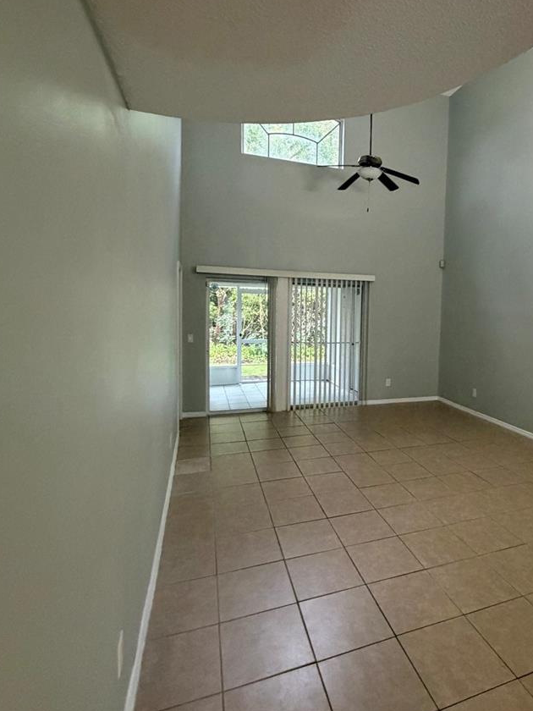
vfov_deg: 81.7
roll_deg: -2.0
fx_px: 411
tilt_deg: -3.9
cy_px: 335
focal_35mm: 20
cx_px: 370
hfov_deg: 63.7
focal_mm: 2.22
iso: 500
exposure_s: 1/60
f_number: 2.2
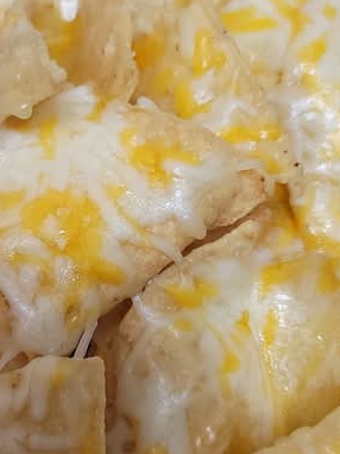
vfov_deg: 39.7
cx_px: 130
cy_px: 244
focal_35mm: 48
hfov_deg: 30.1
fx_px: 629
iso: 200
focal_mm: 7
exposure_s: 1/120
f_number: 1.8
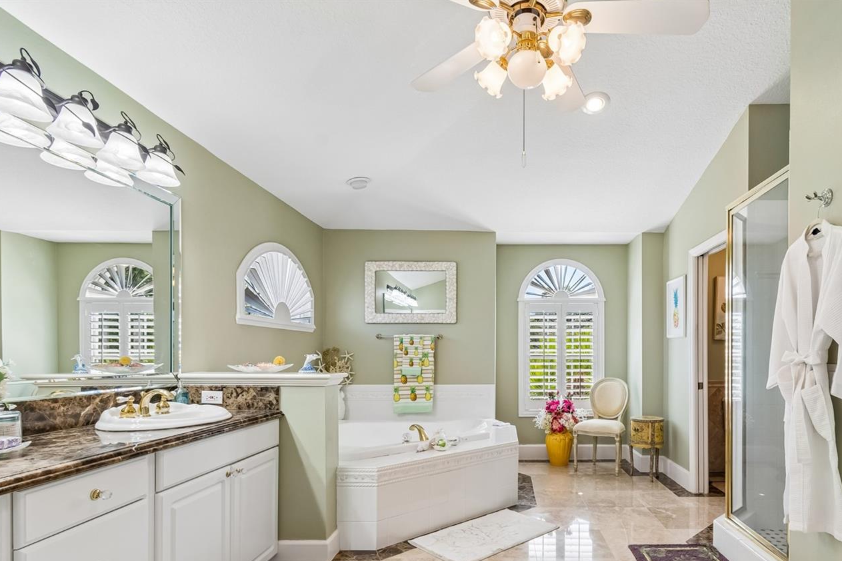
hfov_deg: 85.9
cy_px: 354
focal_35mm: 19
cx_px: 503
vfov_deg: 63.6
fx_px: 444
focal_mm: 10
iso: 100
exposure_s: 1/10
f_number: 7.1
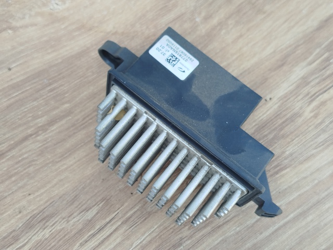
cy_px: 125
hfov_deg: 39.7
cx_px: 166
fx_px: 462
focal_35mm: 48
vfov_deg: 30.3
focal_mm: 5.31
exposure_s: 1/100
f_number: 1.7
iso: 80
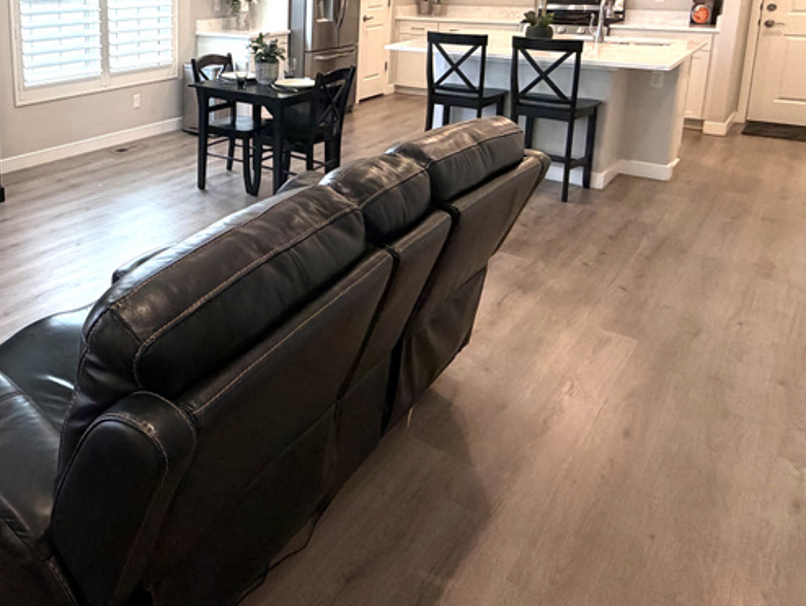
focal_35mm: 29
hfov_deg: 56.2
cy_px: 98
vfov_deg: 45.2
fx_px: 676
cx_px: 137
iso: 200
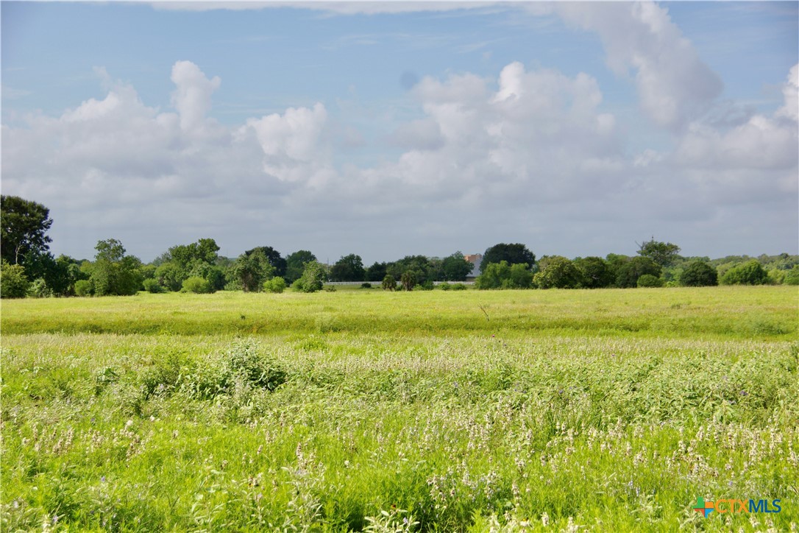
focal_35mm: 75
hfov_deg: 27.0
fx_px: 1664
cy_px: 266
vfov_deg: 18.2
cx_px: 400
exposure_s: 1/400
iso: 100
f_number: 6.3
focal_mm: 50
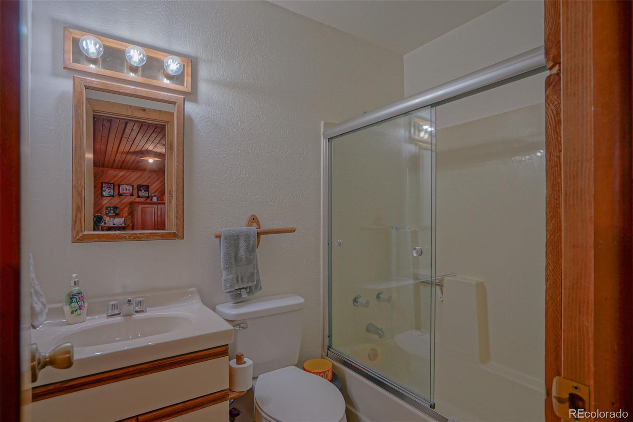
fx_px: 299
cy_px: 211
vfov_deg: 70.4
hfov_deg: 93.3
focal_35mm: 17
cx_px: 316
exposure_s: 1/15
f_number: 8
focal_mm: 17
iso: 400
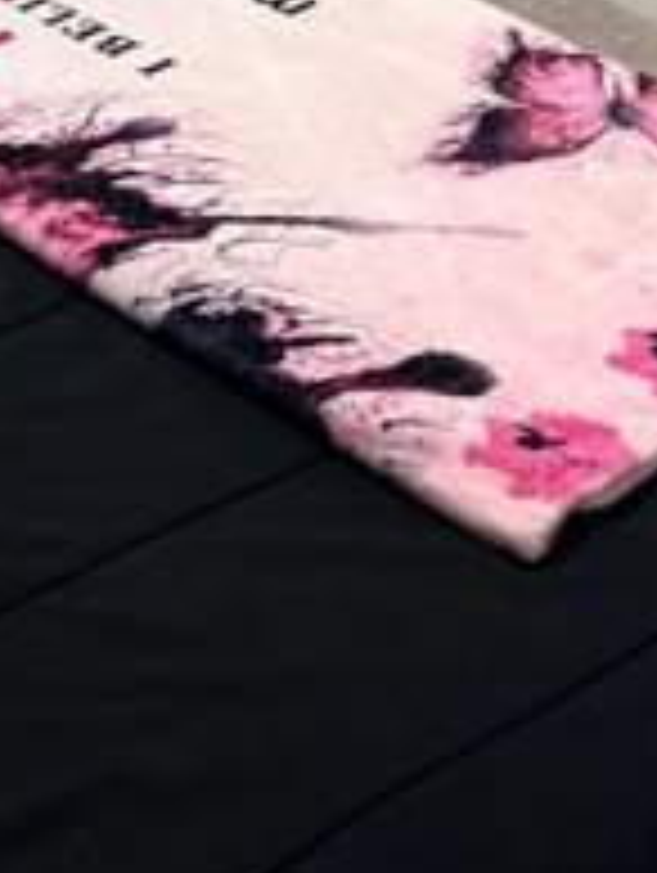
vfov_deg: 20.2
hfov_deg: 17.6
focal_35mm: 79
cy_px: -540
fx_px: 1995
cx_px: -189
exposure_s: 1/60
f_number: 1.78
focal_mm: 6.76
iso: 250
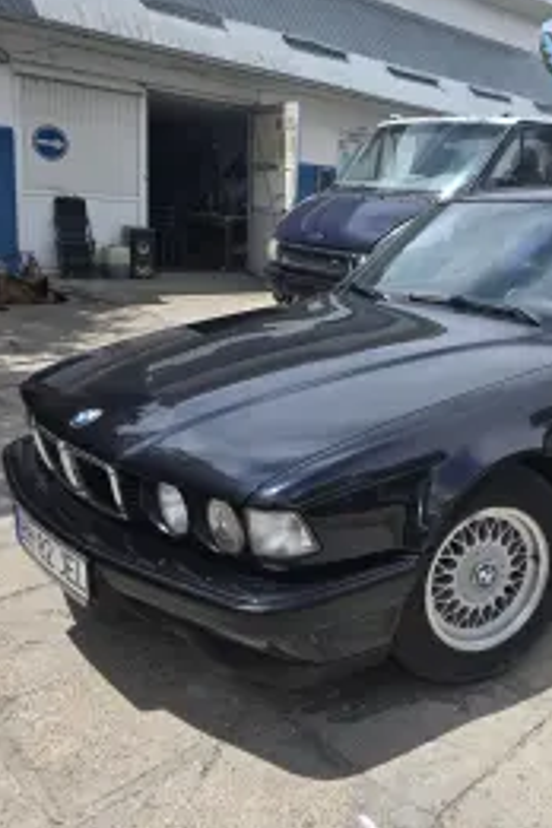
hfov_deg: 38.7
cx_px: 428
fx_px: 759
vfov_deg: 57.2
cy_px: 403
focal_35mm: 33
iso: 80
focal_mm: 6.3
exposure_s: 1/5296
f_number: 1.7
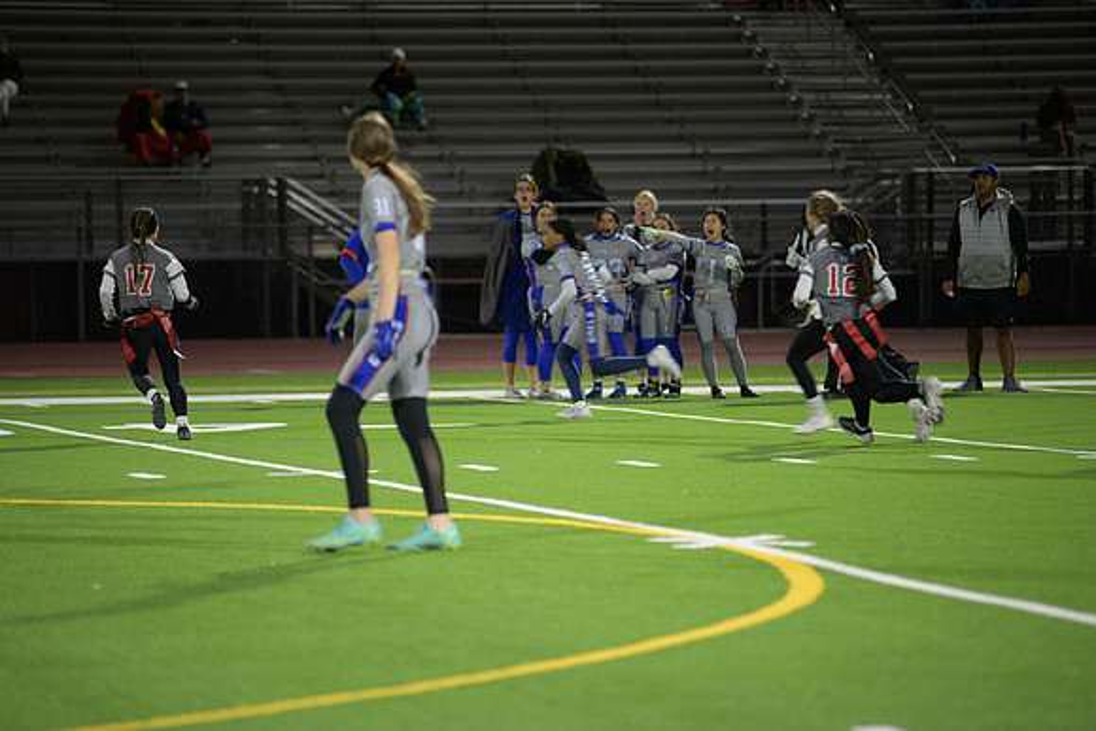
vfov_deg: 6.9
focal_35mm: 200
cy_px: 366
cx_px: 548
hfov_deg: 10.3
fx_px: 6090
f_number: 2.8
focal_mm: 200
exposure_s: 1/200
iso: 1250
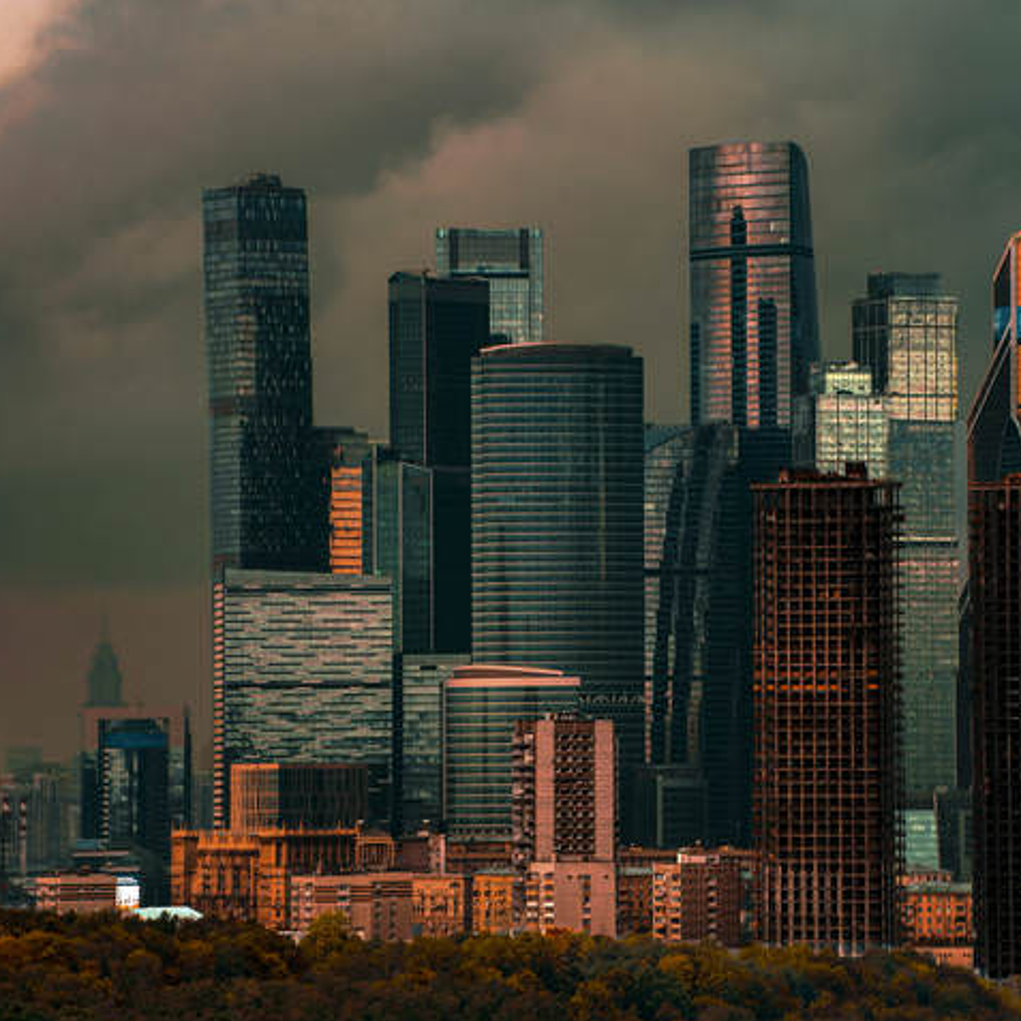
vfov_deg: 5.9
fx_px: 9844
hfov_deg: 5.9
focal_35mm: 295
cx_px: 711
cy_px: 512
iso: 64
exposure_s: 1/3
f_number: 22
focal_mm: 230
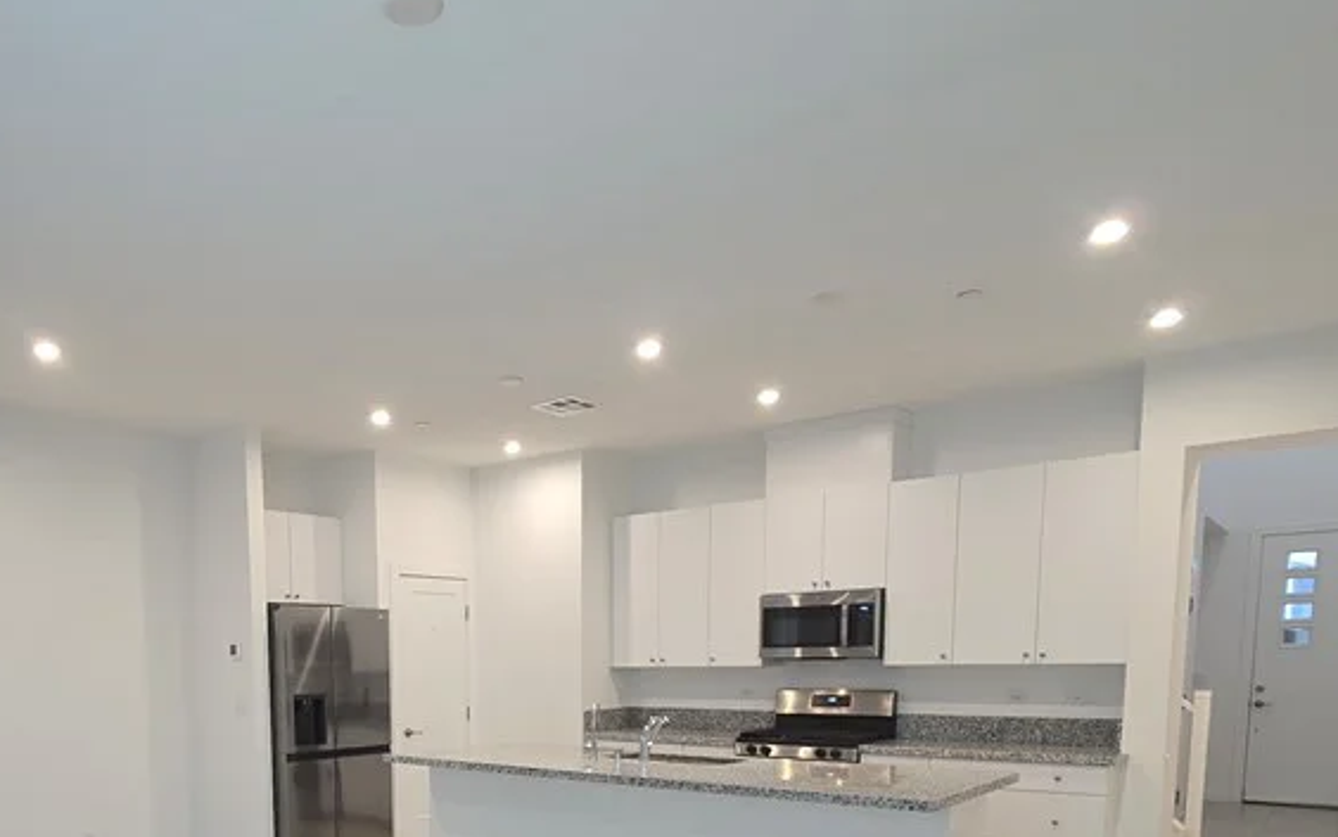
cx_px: 432
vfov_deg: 44.3
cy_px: 773
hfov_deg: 70.2
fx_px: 912
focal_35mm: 25
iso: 125
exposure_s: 1/60
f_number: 2.2
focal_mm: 2.2
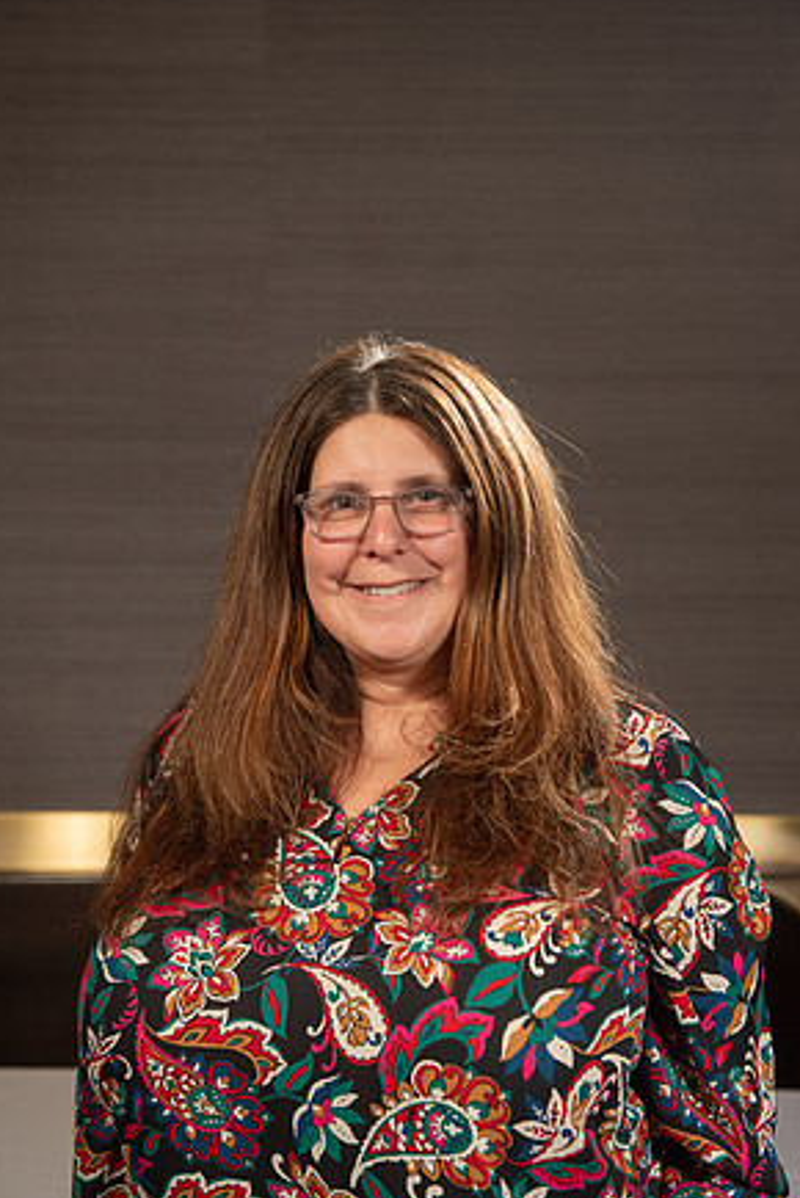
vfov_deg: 35.0
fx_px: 1897
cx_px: 399
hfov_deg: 23.8
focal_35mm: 57
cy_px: 602
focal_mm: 55
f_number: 4
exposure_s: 1/100
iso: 800
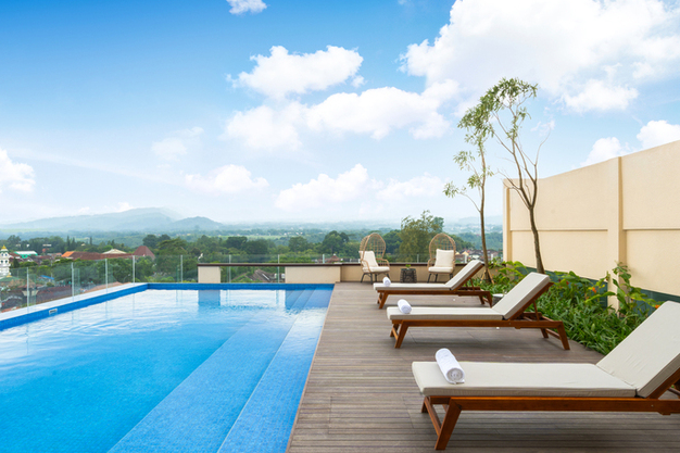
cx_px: 360
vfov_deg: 55.0
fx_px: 434
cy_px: 241
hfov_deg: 76.0
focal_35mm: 23
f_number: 16
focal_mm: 18
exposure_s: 1/30
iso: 200
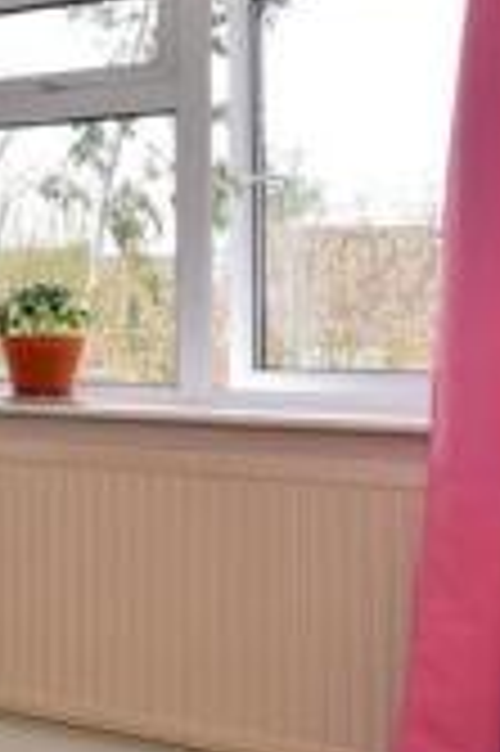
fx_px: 1232
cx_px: -617
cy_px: 286
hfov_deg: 15.6
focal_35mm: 59
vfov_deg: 33.8
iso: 400
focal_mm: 10
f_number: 7.1
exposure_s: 1/100
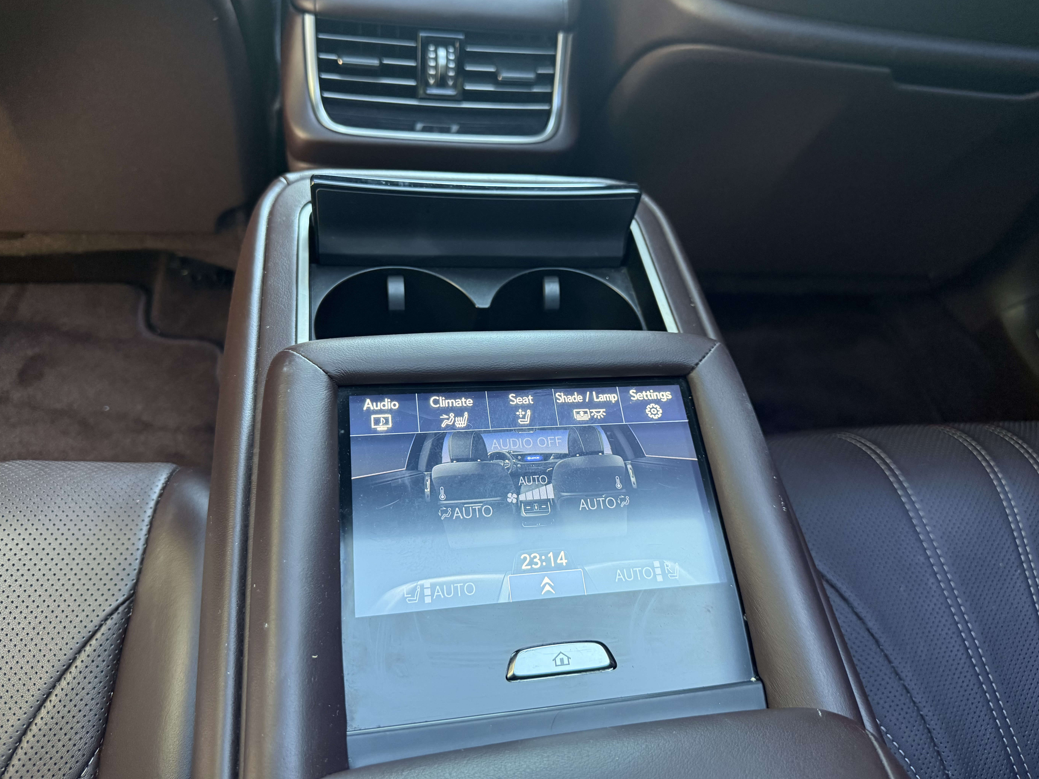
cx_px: 518
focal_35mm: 25
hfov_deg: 69.4
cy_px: 380
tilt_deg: -47.8
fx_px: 750
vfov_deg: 54.9
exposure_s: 1/60
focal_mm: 6.76
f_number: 1.78
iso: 320
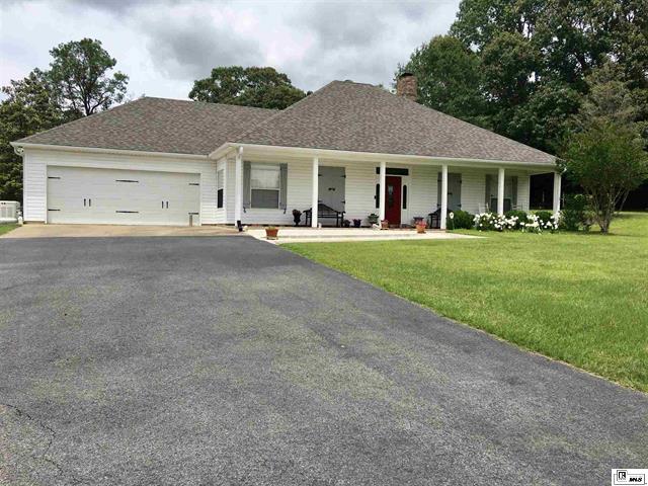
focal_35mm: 29
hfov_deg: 61.7
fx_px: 543
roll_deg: -1.5
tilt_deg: +0.4
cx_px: 324
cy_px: 243
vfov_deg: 48.2
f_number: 2.2
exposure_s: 1/2198
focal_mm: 4.15
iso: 25
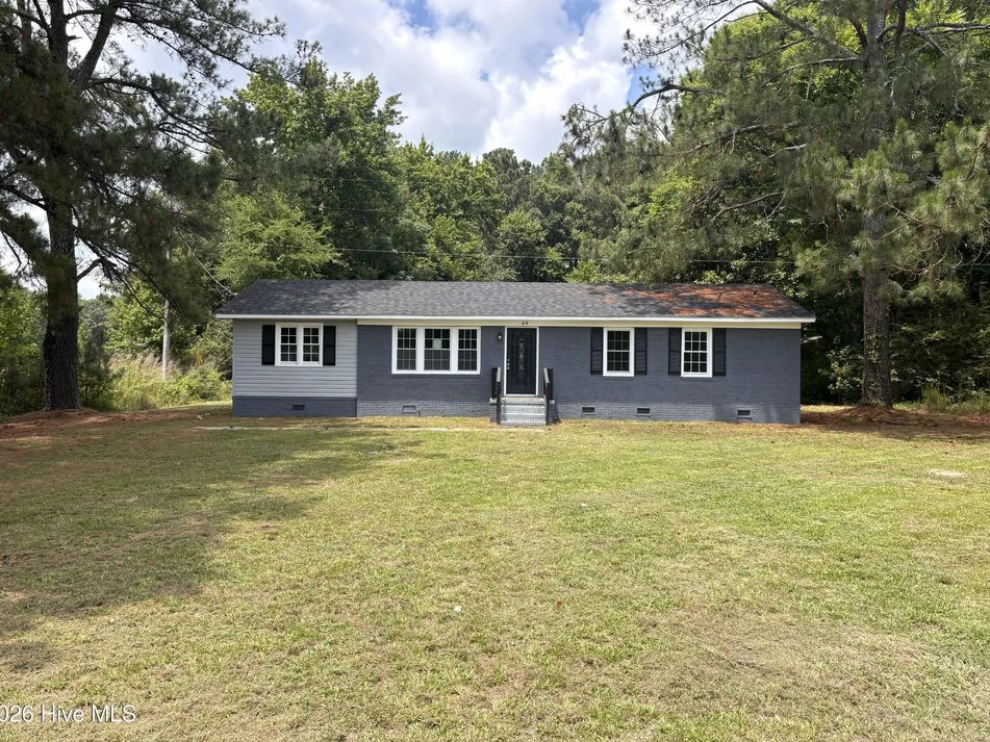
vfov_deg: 49.7
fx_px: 801
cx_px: 499
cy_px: 351
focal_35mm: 28
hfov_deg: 63.4
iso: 50
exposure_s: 1/1642
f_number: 1.6
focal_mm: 5.96
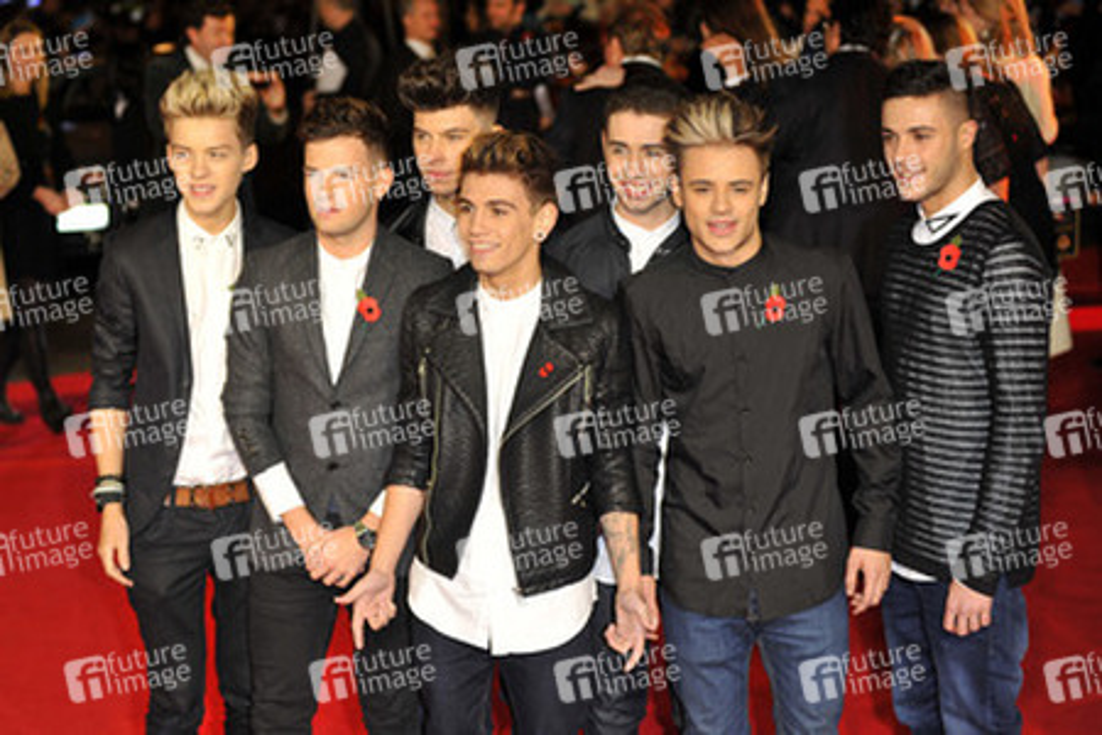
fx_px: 2449
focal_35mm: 80
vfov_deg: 17.1
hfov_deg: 25.4
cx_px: 551
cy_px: 368
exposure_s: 1/250
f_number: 4
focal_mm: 80
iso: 1000
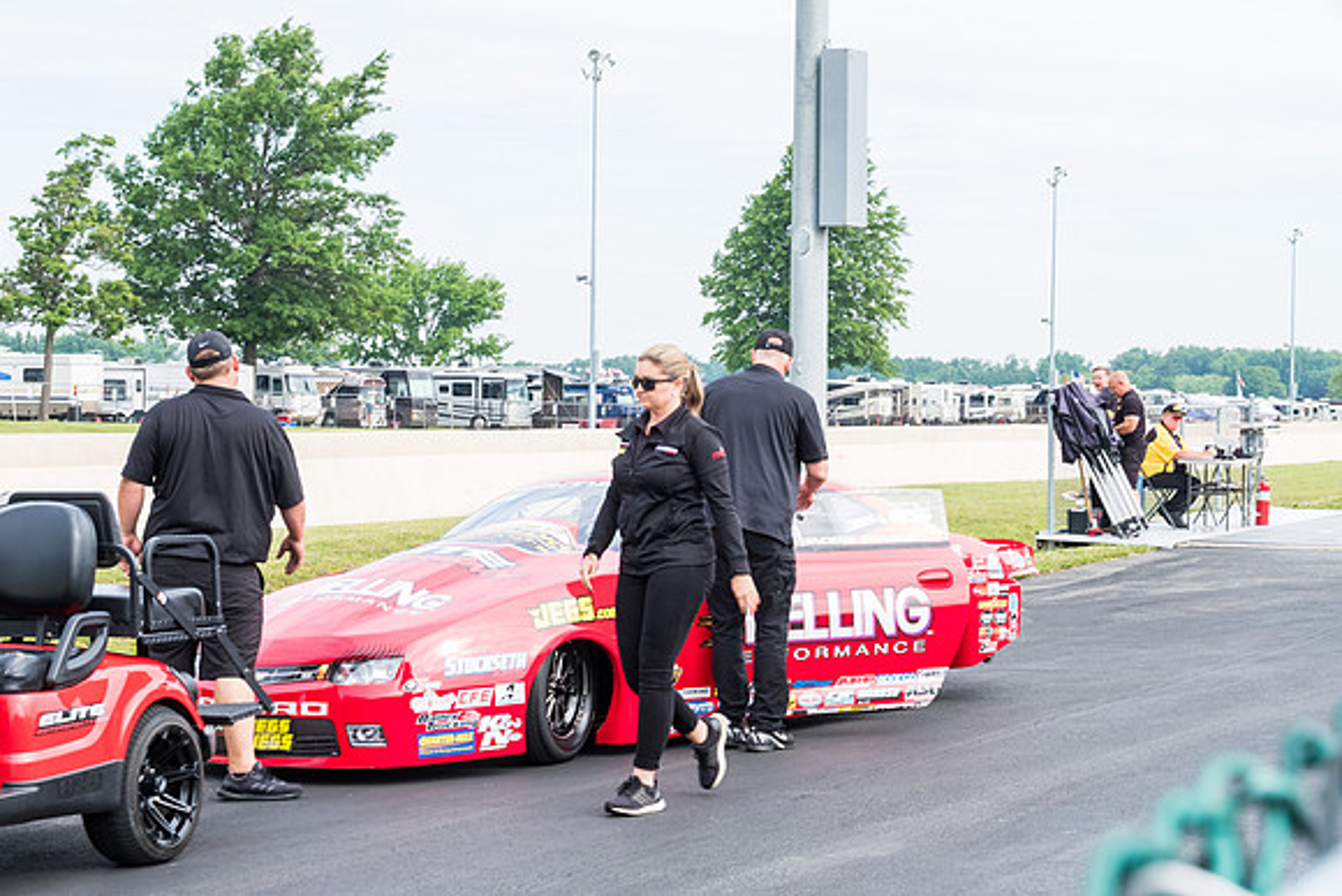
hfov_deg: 26.0
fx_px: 2908
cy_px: 448
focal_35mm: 78
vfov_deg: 17.5
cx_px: 671
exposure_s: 1/125
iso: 400
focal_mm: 52
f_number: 9
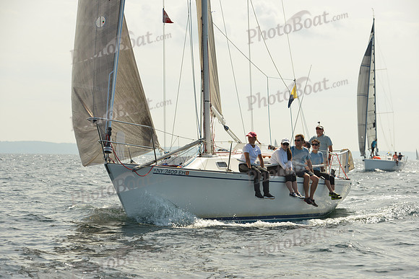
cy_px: 140
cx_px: 210
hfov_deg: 16.4
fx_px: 1455
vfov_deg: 11.0
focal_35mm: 125
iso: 320
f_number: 9
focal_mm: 125
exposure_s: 1/1250
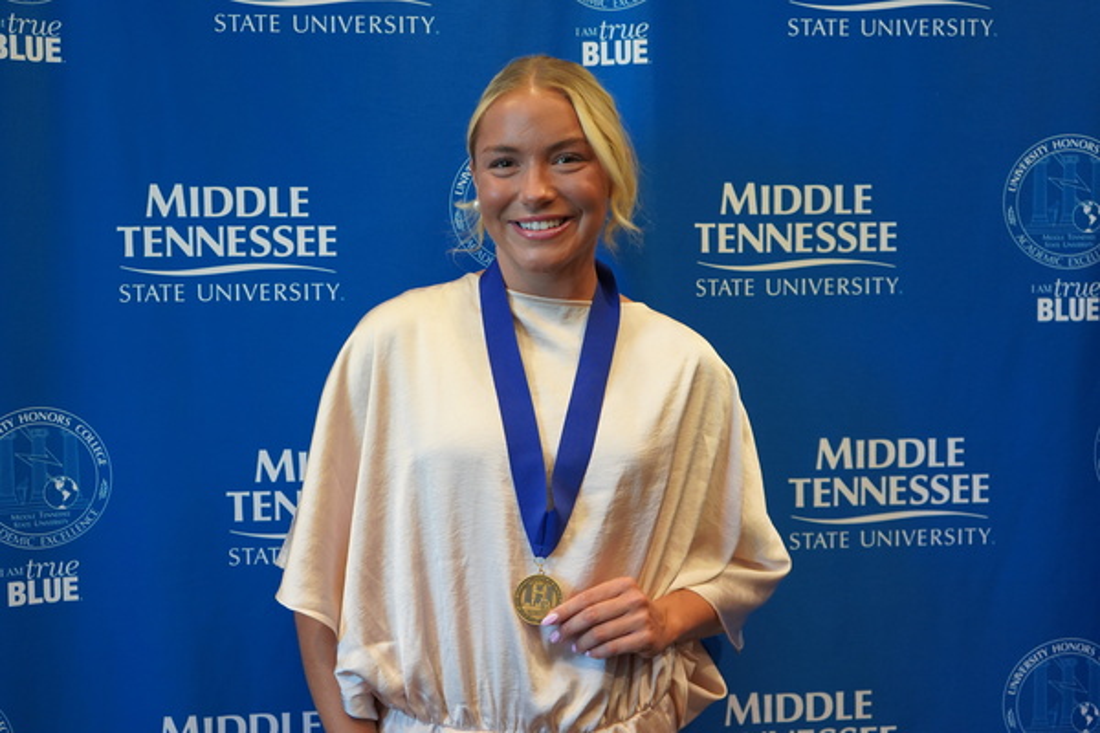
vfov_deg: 31.2
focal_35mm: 43
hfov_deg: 45.4
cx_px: 550
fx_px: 1314
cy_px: 366
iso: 1600
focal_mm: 43
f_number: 4.5
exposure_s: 1/160
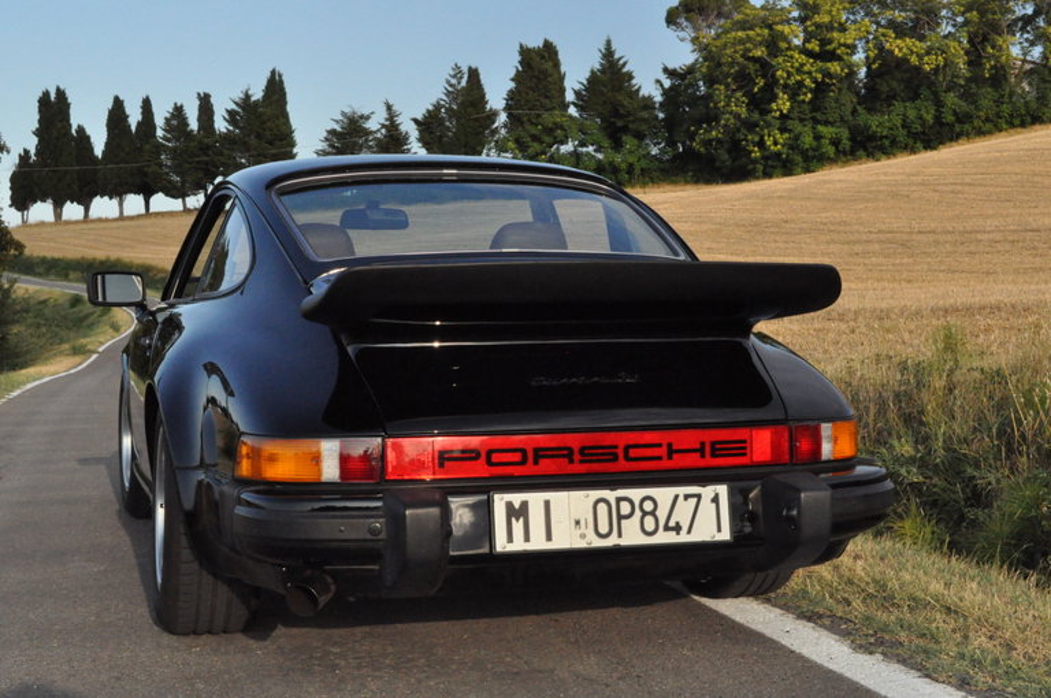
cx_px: 526
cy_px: 349
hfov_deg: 37.9
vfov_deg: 25.7
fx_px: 1531
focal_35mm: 52
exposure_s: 1/1250
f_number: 18
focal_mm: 35
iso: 3200
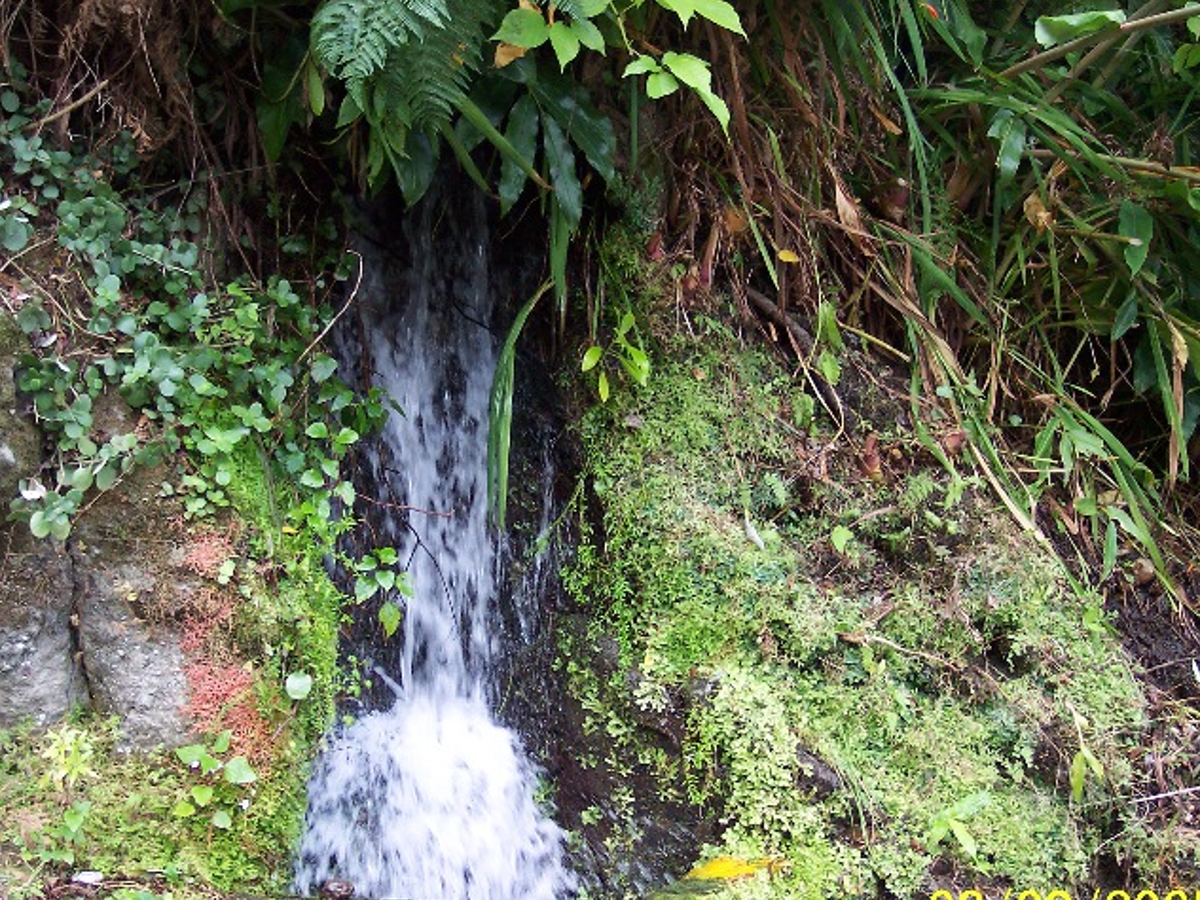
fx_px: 1664
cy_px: 487
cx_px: 538
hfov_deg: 39.6
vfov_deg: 30.3
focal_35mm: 48
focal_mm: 8
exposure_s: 1/125
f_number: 2.8
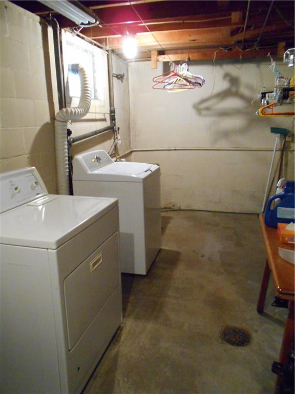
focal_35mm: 26
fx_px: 295
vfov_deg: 67.3
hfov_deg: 53.1
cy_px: 197
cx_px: 148
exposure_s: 1/6
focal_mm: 4.6
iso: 800
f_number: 3.2
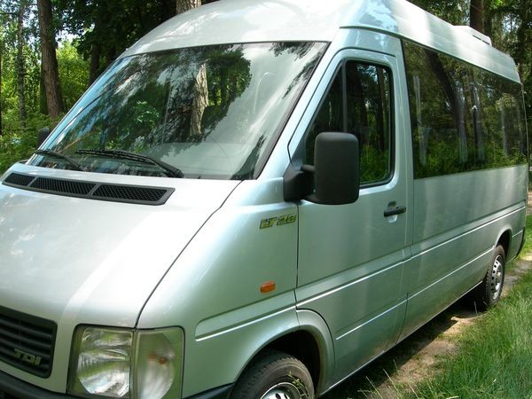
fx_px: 584
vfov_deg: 37.7
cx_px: 266
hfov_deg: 49.0
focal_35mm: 38
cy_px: 200
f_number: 4.8
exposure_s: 1/112
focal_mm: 7.8
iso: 50
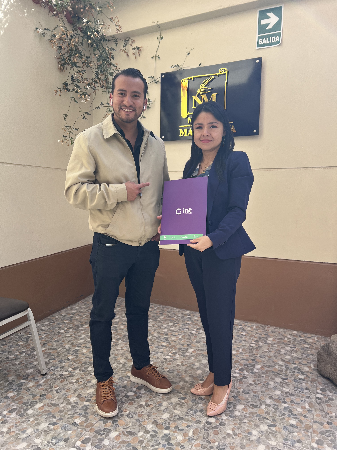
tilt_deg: -6.0
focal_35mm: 26
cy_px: 225
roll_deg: -0.2
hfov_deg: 53.1
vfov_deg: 67.3
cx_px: 168
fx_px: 337
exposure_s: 1/709
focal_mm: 5.7
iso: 50
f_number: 1.5
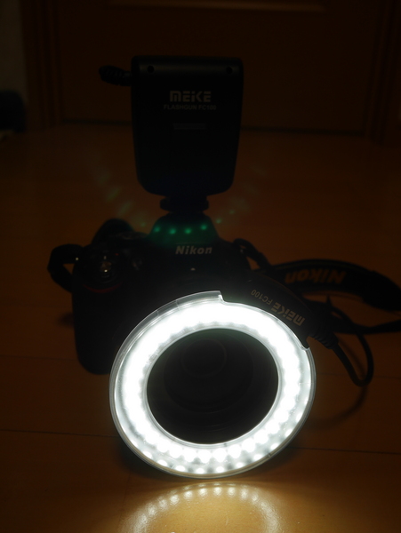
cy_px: 266
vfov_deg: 51.3
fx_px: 555
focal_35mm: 36
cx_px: 200
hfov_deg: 39.7
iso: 200
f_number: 4.2
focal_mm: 18
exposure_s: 1/125
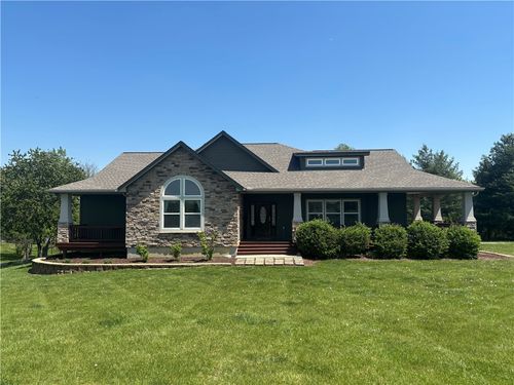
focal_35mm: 26
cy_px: 192
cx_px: 257
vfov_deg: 53.1
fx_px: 386
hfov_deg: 67.3
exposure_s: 1/2451
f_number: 1.6
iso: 50
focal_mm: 5.96
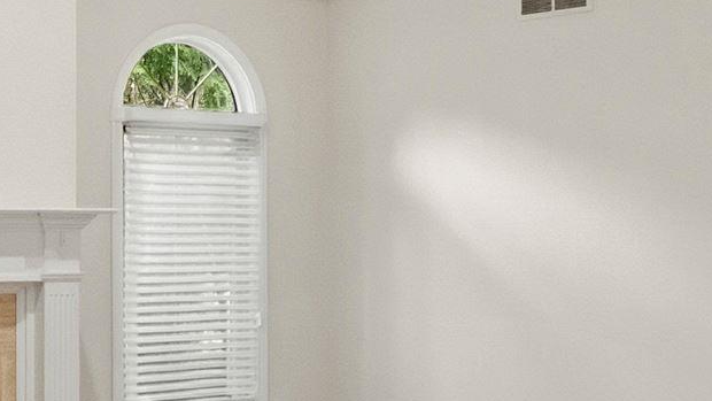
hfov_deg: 25.6
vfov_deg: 14.6
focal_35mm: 83
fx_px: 1567
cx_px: 302
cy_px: 202
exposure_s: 1/2
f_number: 8
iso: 640
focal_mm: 10.6
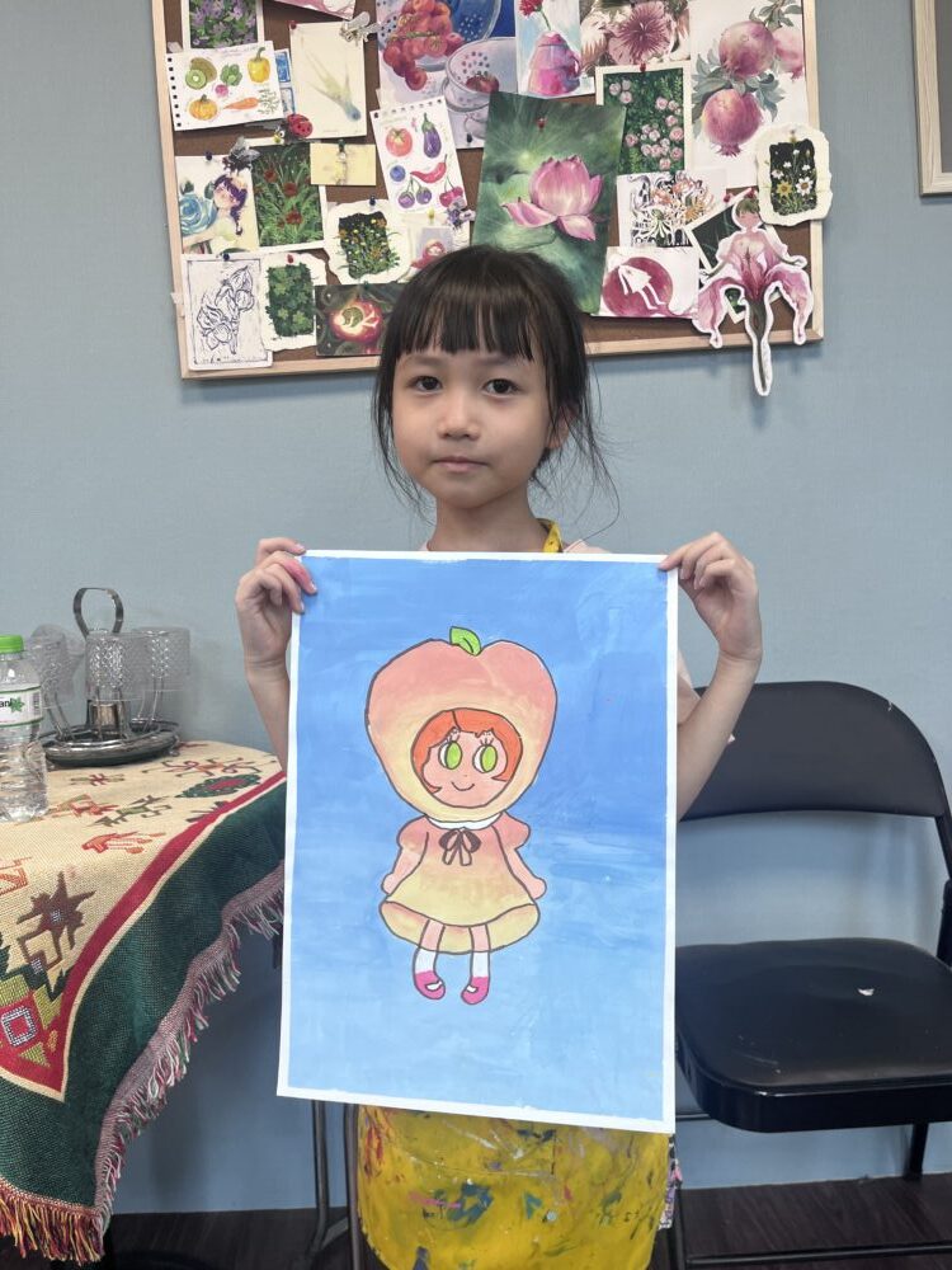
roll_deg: +1.8
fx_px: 953
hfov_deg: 53.1
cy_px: 635
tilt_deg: -5.9
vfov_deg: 67.3
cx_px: 476
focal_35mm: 26
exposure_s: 1/100
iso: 64
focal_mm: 5.1
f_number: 1.6
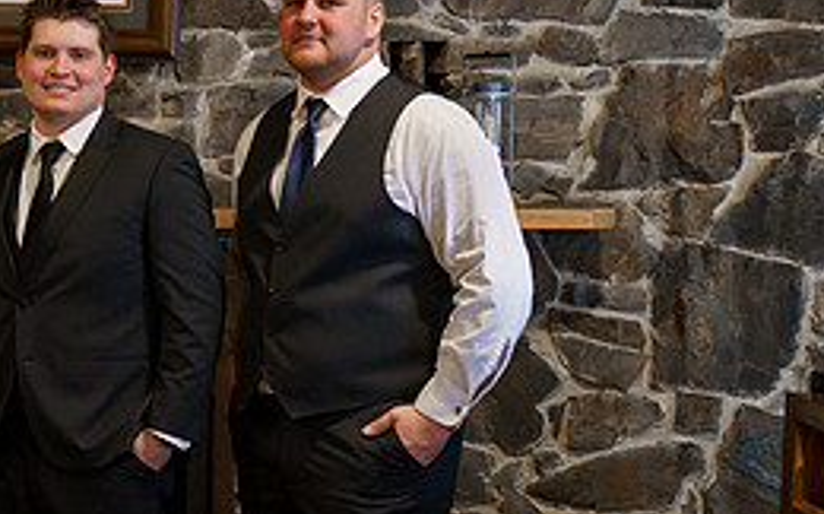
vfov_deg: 15.1
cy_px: 386
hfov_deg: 23.1
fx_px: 1930
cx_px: -16
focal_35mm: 86
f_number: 4
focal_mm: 35
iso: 3200
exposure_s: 1/200
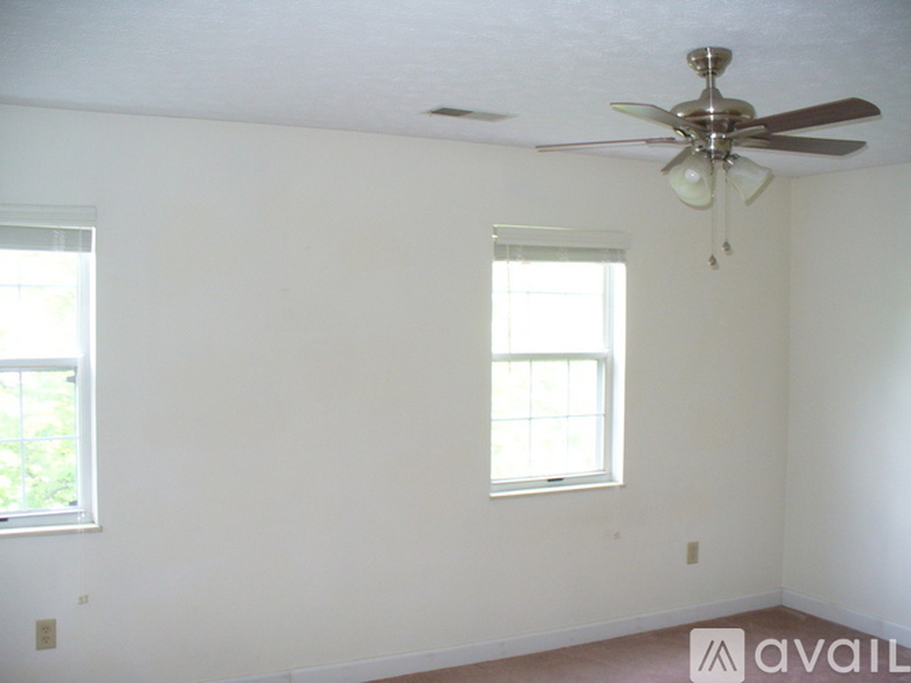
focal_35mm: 37
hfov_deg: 50.1
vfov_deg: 38.7
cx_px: 456
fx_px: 974
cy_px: 342
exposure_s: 1/30
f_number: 2.8
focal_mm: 6.1
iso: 125
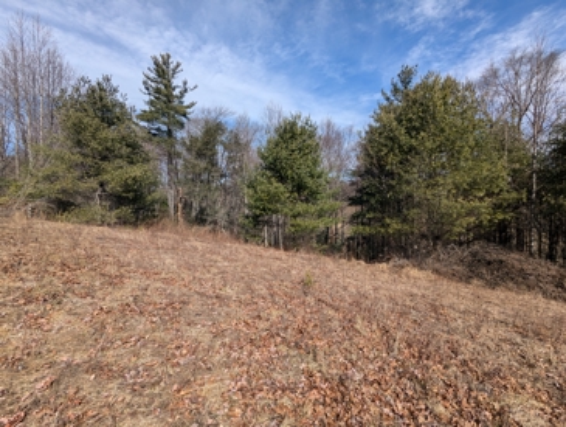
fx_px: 262
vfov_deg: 78.3
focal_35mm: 16
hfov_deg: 94.4
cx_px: 283
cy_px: 214
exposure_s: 1/1742
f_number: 2.2
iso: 52
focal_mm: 2.35
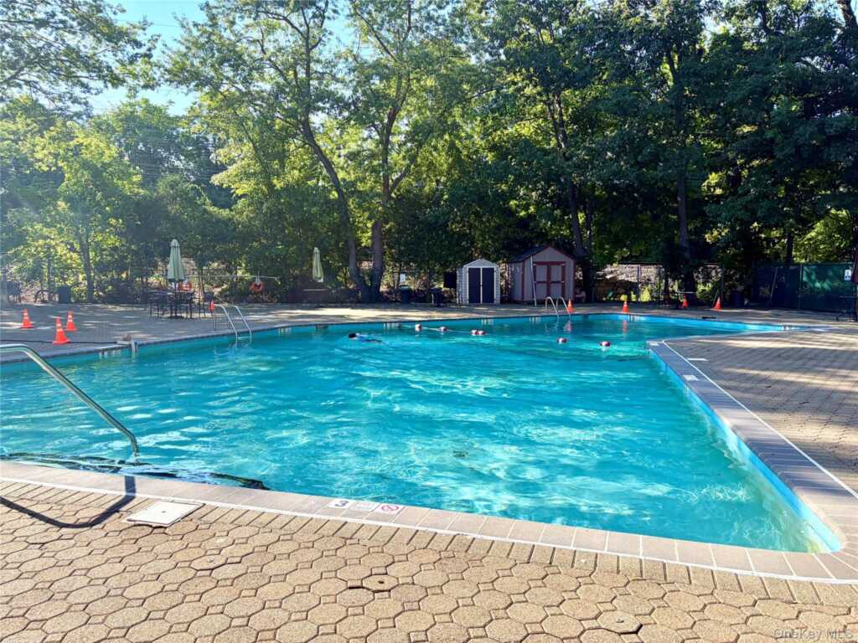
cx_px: 429
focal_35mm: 26
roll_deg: +0.0
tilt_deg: -4.1
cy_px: 322
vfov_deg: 53.1
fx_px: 644
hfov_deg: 67.3
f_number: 1.6
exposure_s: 1/1135
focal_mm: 5.96
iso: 50
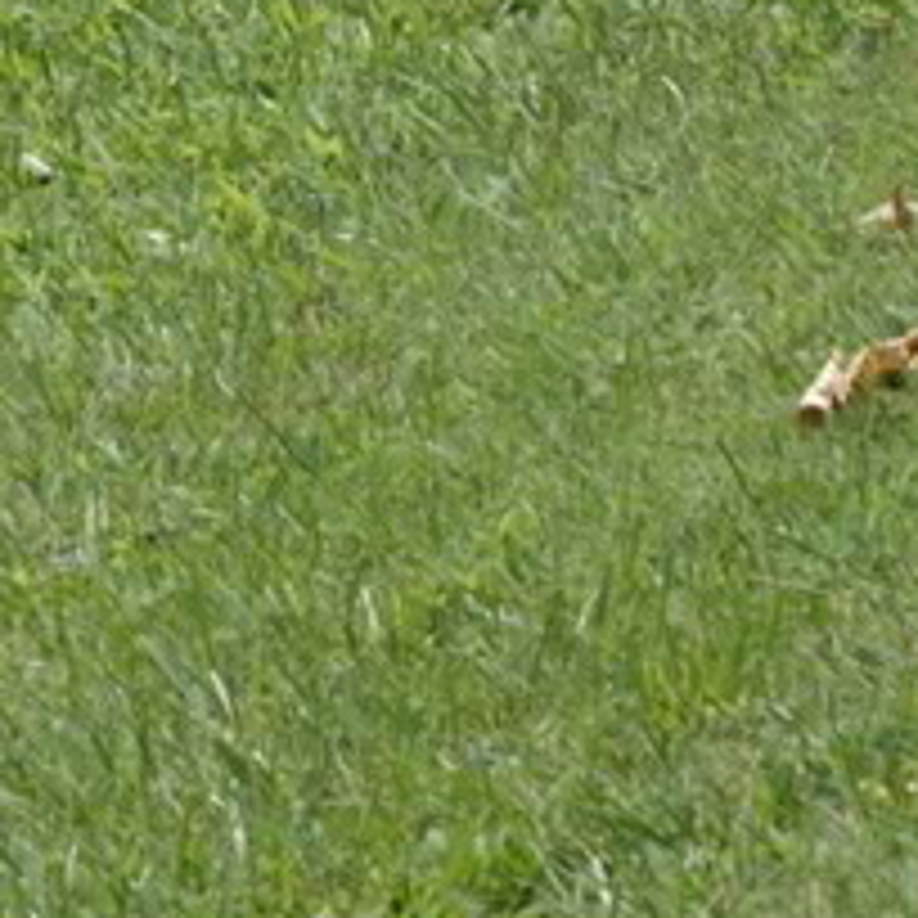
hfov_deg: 4.9
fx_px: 10535
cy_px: -362
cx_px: -1116
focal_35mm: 351
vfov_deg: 5.0
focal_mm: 55
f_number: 13
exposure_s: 1/640
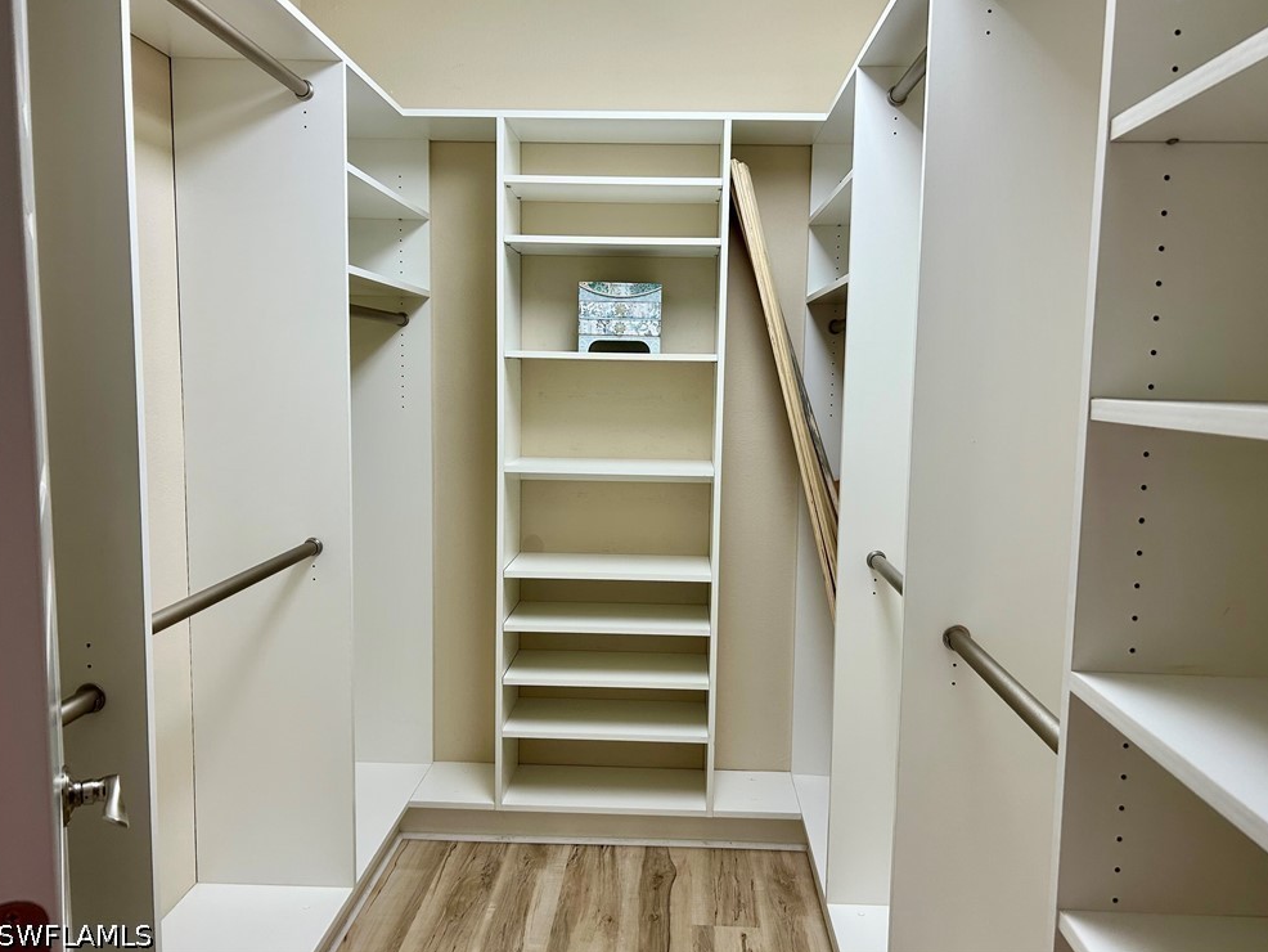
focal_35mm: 27
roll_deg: -0.8
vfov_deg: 51.4
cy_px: 463
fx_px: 989
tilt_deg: -6.4
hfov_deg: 65.3
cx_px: 649
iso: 125
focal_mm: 5.7
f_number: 1.5
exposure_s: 1/120
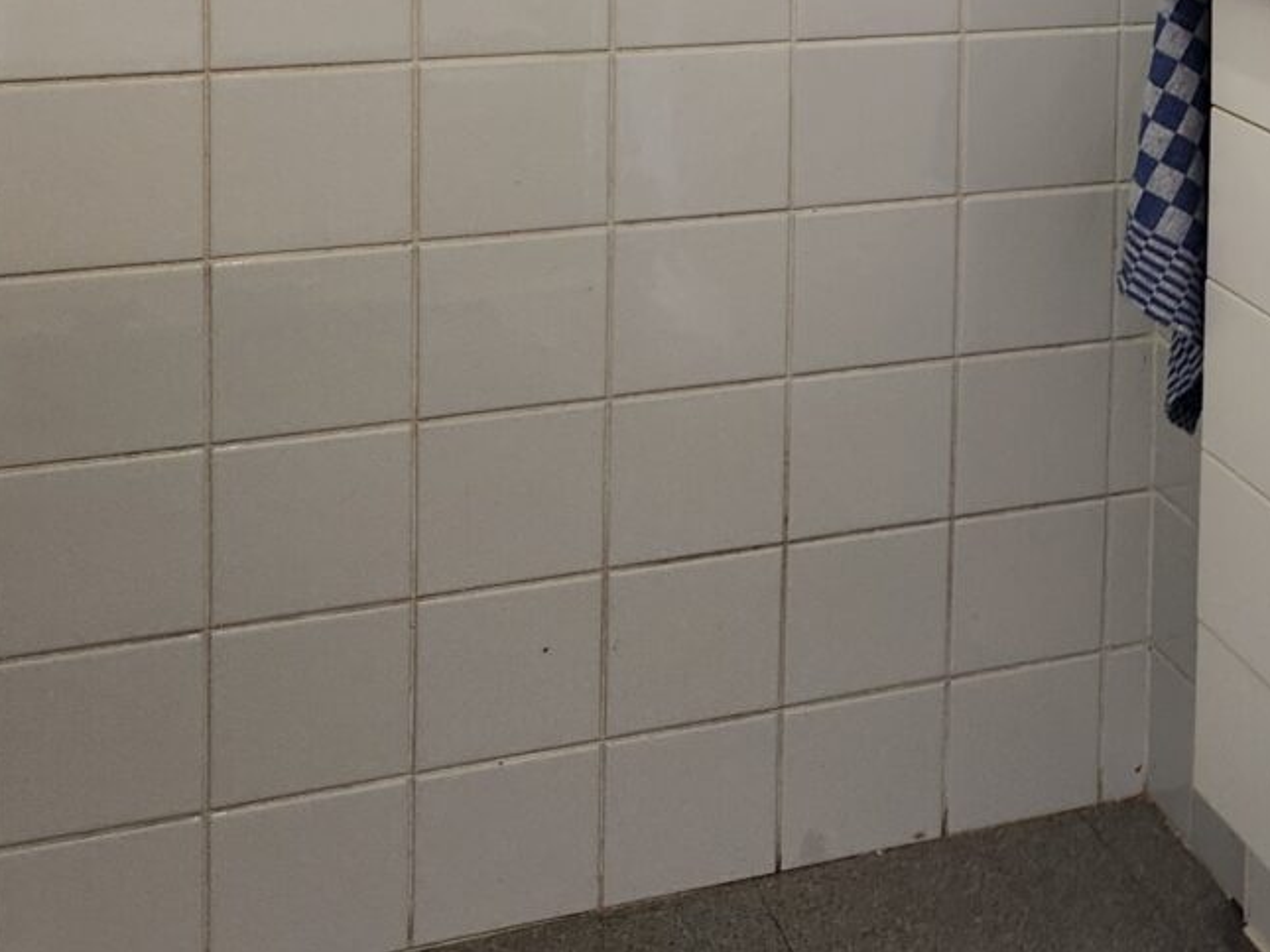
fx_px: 2679
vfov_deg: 19.2
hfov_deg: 23.7
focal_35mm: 73
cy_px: -148
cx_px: 1628
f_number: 1.8
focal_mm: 5.4
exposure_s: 1/100
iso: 160
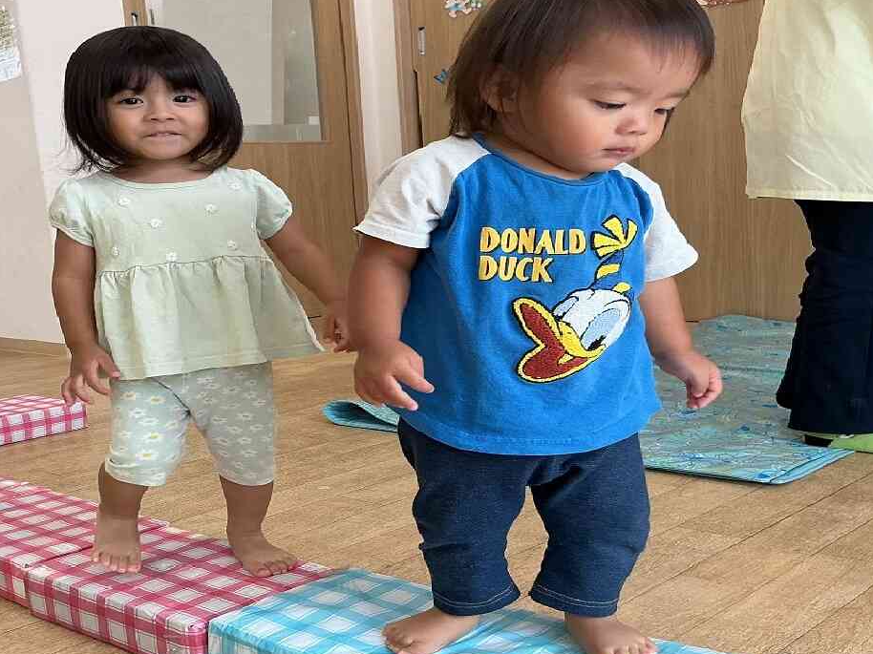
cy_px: 326
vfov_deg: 44.1
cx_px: 434
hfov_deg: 56.8
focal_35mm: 32
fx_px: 807
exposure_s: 1/120
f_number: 1.8
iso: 25
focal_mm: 3
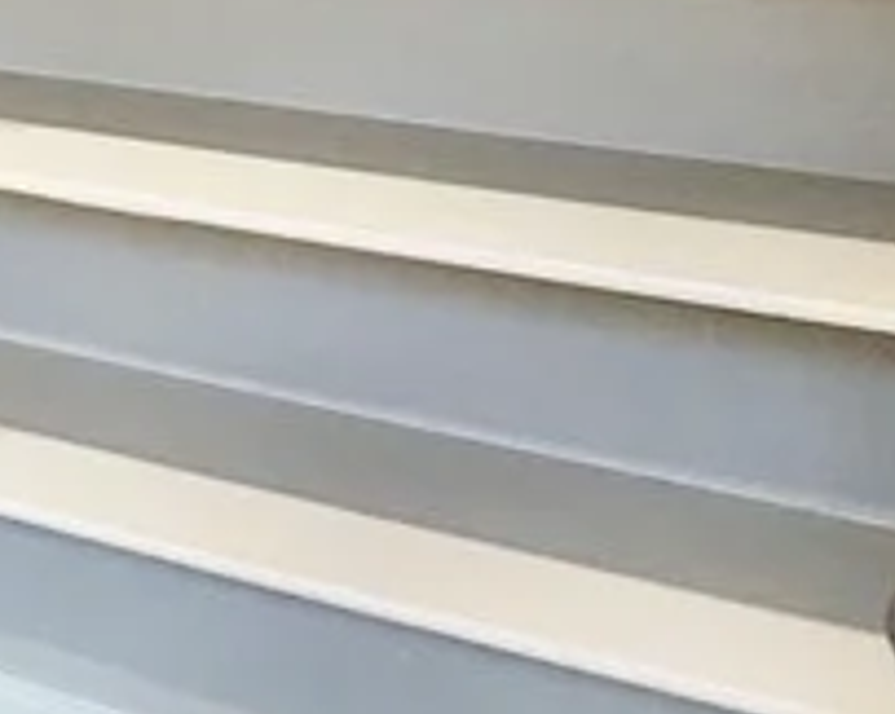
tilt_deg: -0.7
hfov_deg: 19.6
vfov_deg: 19.7
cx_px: -763
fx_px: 1826
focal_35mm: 69
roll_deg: +1.3
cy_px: -309
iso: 200
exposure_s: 1/60
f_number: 2.2
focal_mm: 2.22
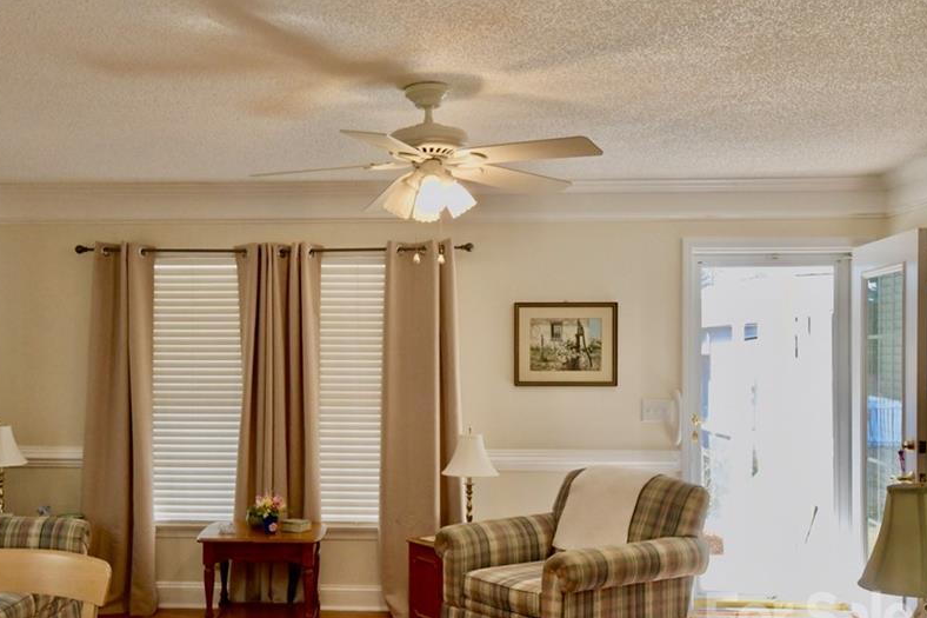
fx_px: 1004
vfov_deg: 34.1
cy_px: 361
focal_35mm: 39
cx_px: 340
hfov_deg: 49.0
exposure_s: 1/30
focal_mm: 20
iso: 1800
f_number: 16
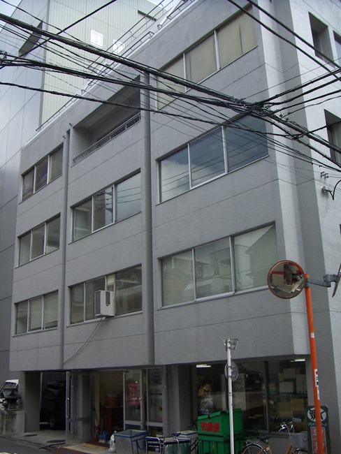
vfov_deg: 51.3
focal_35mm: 36
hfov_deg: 39.7
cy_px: 227
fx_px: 473
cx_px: 170
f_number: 6.7
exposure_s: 1/160
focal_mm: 4.7
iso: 80
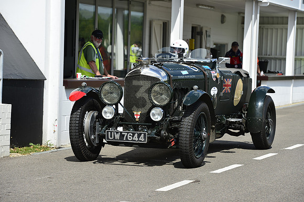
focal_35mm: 130
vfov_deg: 10.5
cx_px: 152
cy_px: 101
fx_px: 1097
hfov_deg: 15.8
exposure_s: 1/1000
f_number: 6.3
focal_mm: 130
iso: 200
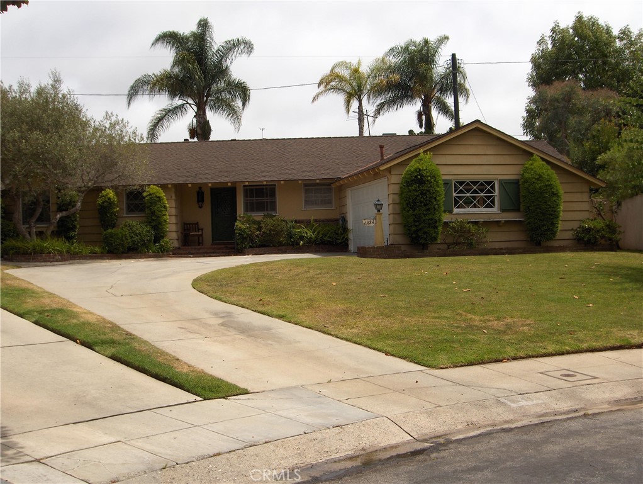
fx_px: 725
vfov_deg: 36.9
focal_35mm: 39
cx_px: 322
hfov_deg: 47.8
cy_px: 242
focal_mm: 8
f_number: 4.8
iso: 50
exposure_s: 1/758
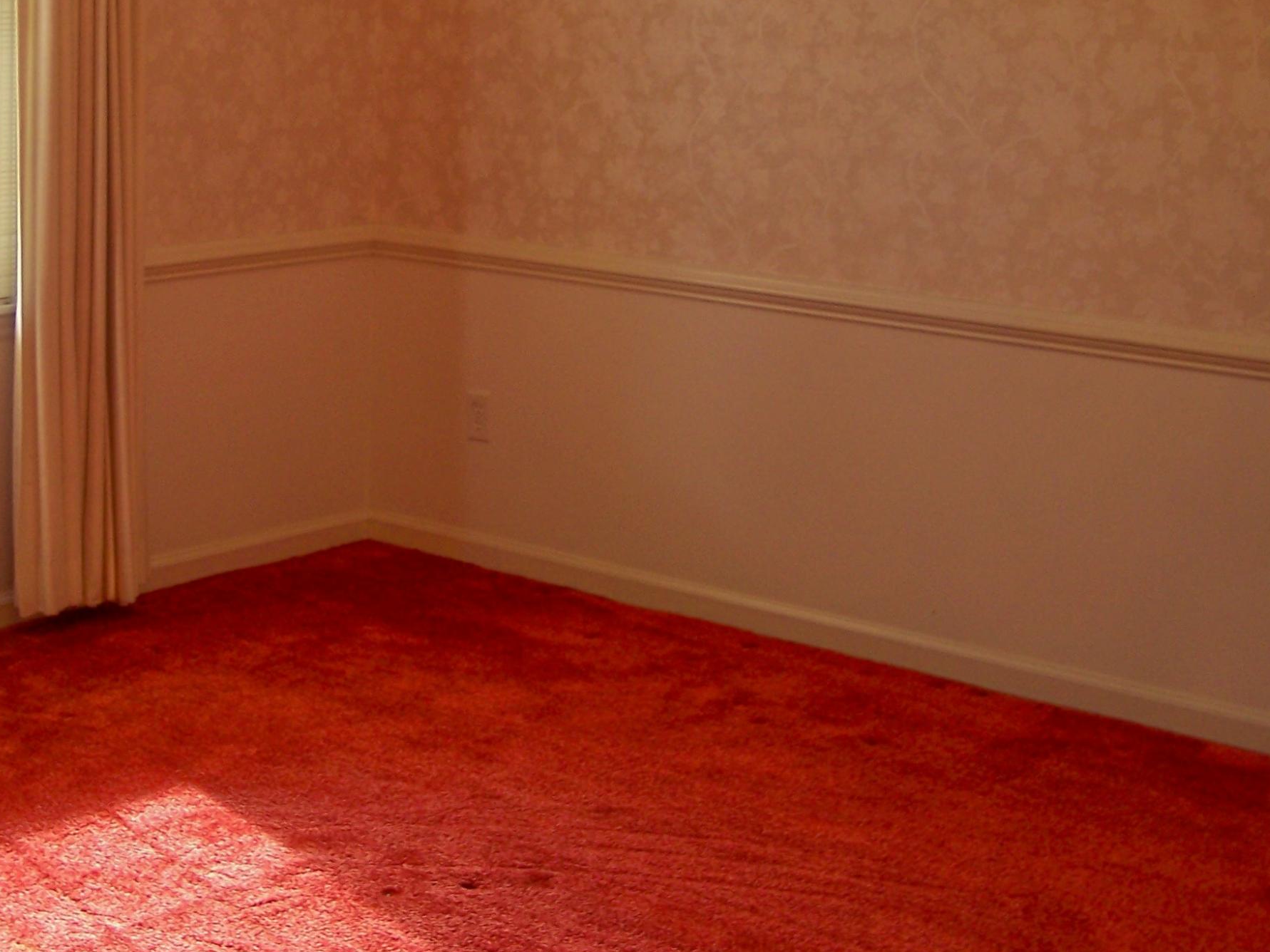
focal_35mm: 64
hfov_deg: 29.9
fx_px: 2348
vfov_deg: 22.7
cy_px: 206
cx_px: 345
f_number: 2.8
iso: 64
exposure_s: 1/15
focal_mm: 6.3
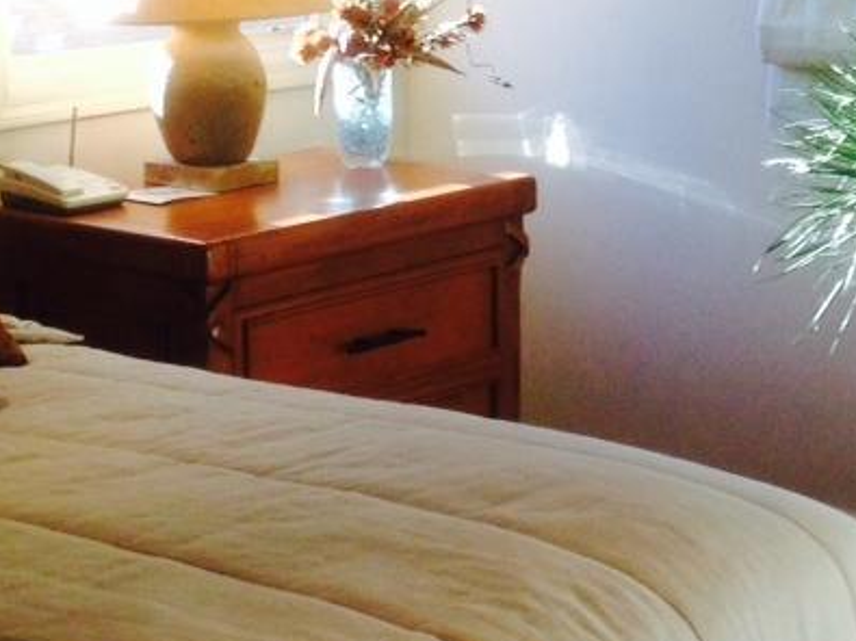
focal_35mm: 107
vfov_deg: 13.8
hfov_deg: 18.4
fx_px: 2645
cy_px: 188
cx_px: 414
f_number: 2.4
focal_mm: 4.12
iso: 80
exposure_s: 1/120
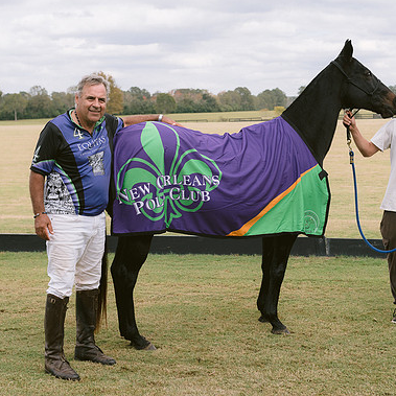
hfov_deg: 26.4
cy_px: 197
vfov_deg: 26.5
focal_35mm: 65
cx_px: 242
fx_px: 841
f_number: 5.6
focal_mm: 50
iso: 200
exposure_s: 1/1000
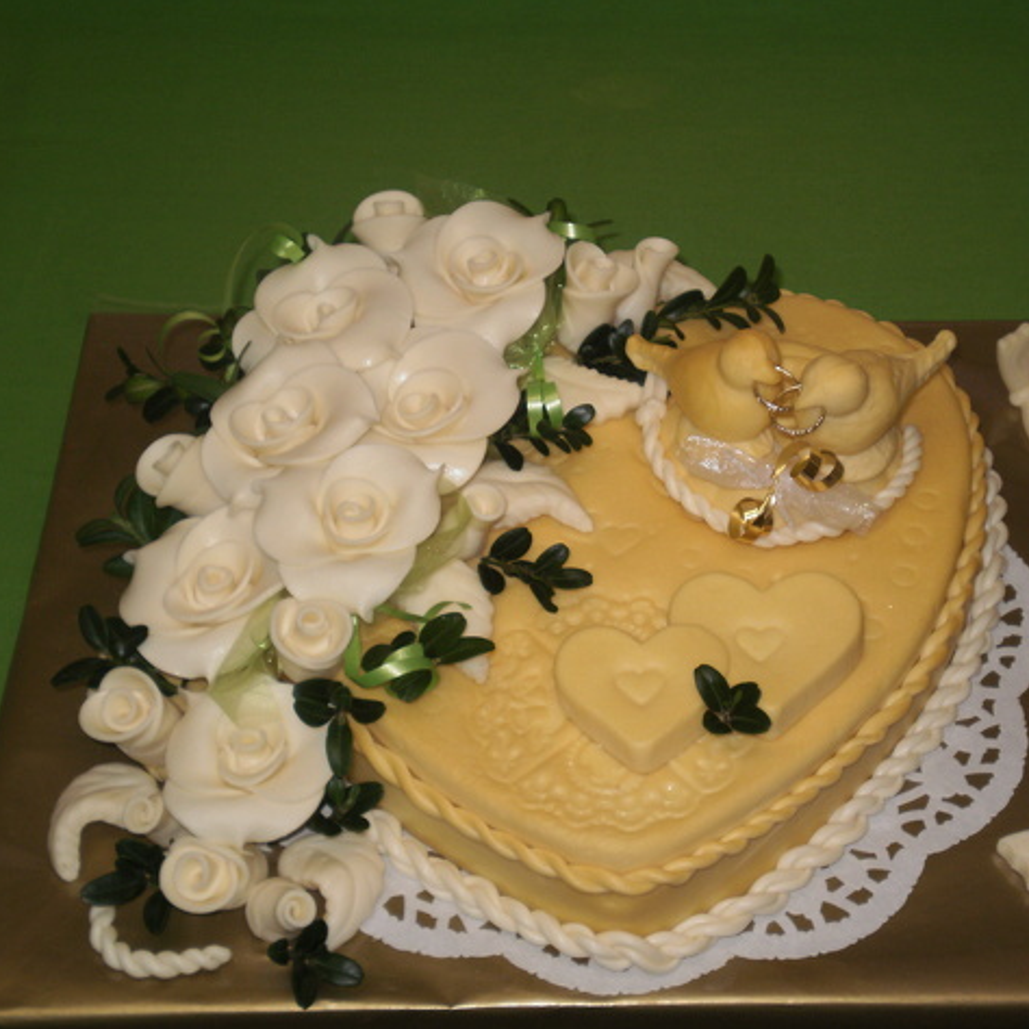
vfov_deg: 23.4
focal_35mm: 74
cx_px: 614
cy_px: 514
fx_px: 2489
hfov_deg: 23.3
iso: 100
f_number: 4.2
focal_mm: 10.3
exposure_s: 1/40
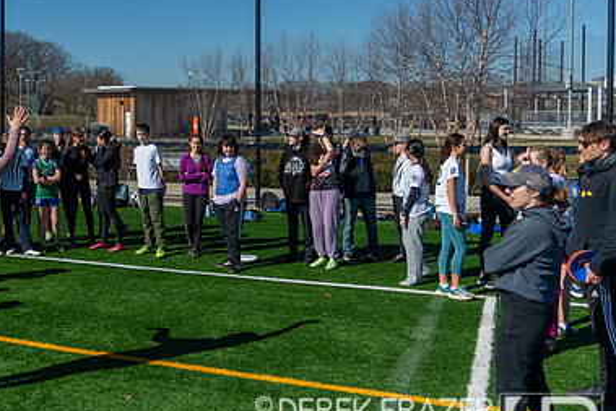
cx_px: 187
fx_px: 736
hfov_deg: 44.5
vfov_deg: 30.9
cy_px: 123
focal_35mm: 43
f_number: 3.5
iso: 110
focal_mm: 24
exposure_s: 1/3200
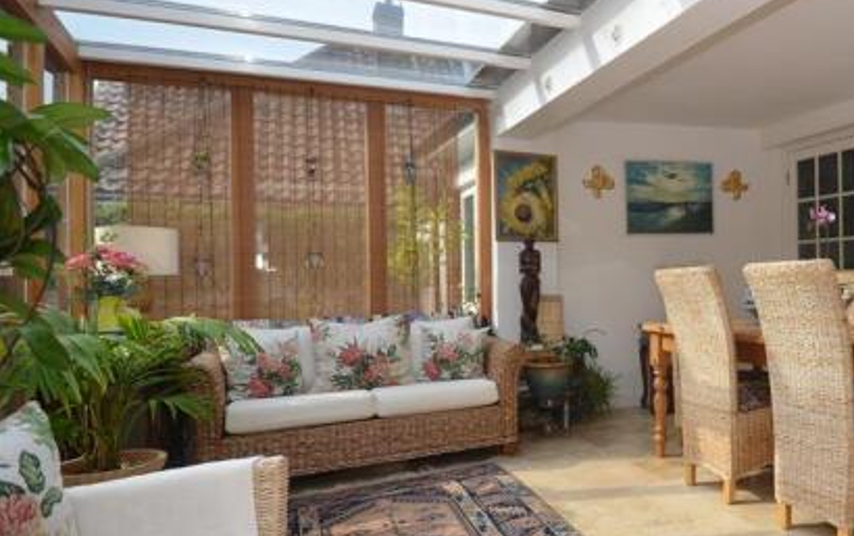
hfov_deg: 63.0
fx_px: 625
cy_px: 271
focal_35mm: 27
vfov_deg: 46.4
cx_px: 681
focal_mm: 11
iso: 250
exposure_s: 1/80
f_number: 7.1
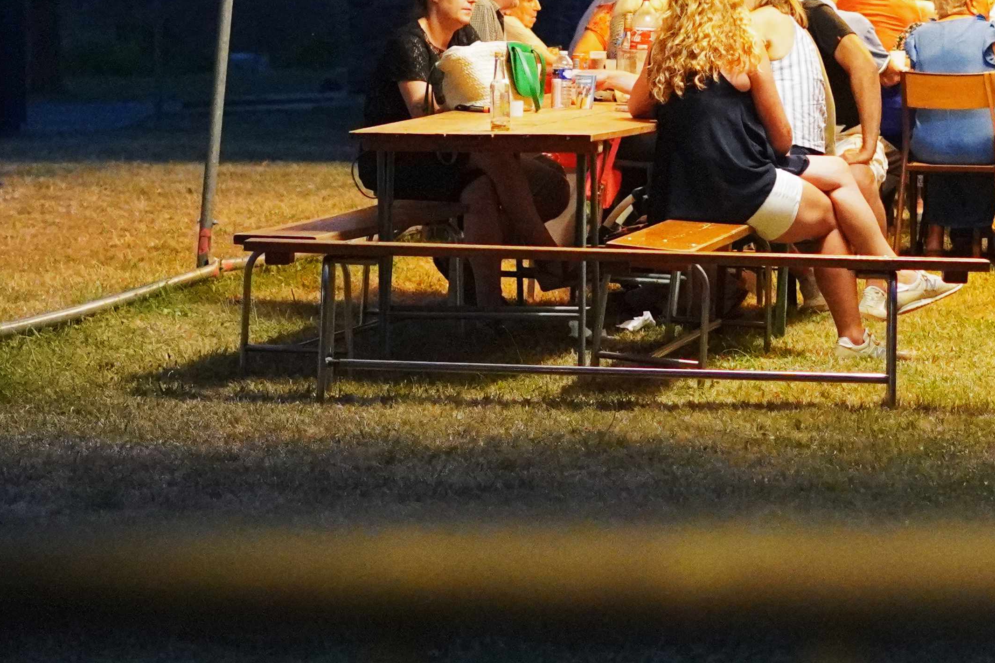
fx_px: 5831
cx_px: 829
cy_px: 136
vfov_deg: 6.5
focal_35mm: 211
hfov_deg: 9.7
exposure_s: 1/160
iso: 6400
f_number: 2.2
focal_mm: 50
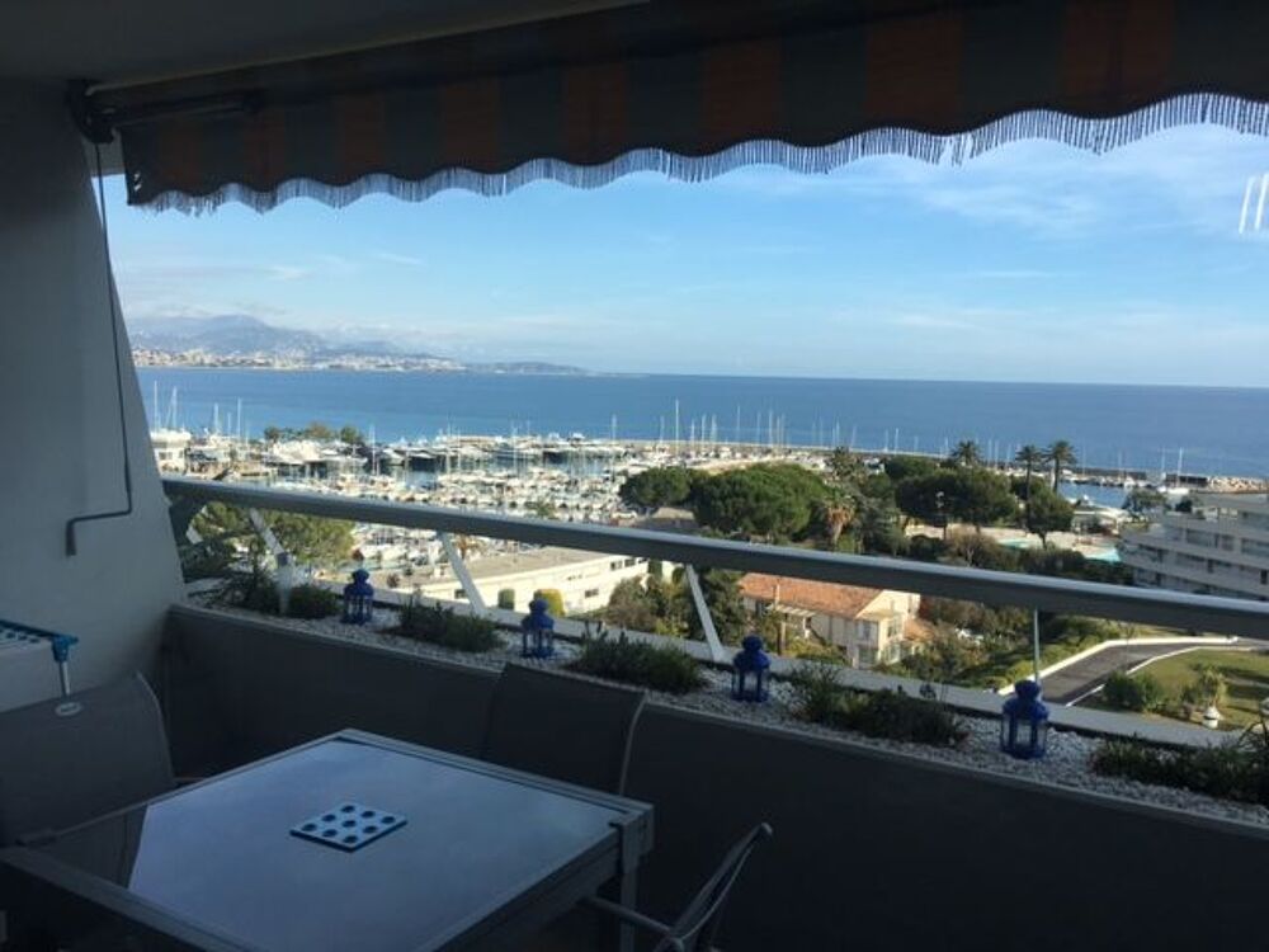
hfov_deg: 61.7
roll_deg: -2.0
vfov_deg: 48.2
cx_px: 634
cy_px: 476
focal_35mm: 29
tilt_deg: -4.0
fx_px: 1063
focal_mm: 4.15
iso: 25
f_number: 2.2
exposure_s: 1/1012
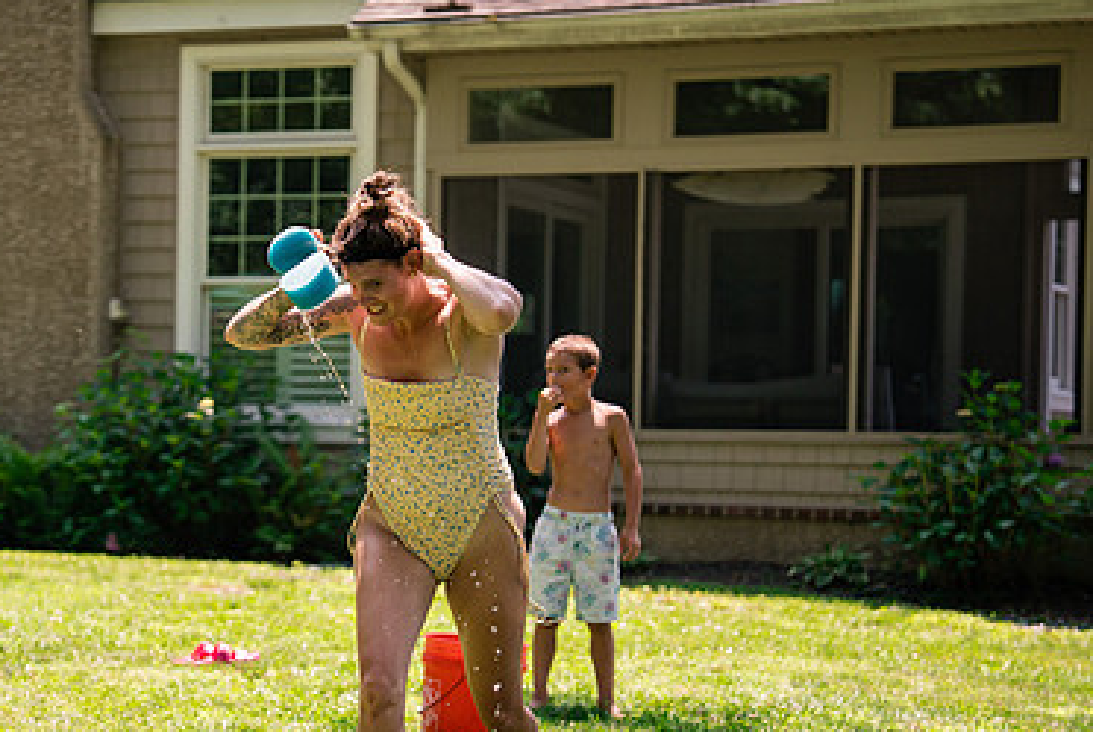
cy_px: 472
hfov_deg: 18.7
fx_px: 3313
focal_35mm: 109
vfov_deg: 12.6
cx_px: 361
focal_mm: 70
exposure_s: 1/1600
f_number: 2.8
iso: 250
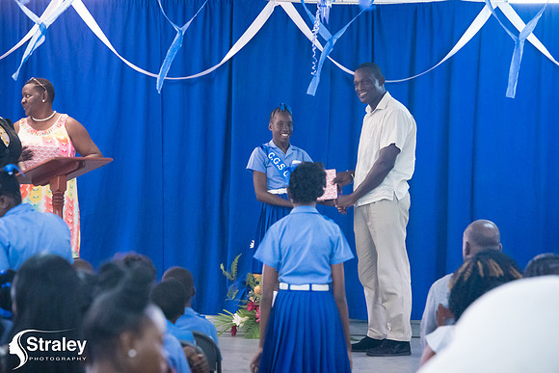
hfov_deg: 12.1
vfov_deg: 8.1
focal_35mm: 170
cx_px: 280
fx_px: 2640
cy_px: 186
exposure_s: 1/200
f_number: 6.3
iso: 20000
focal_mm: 170
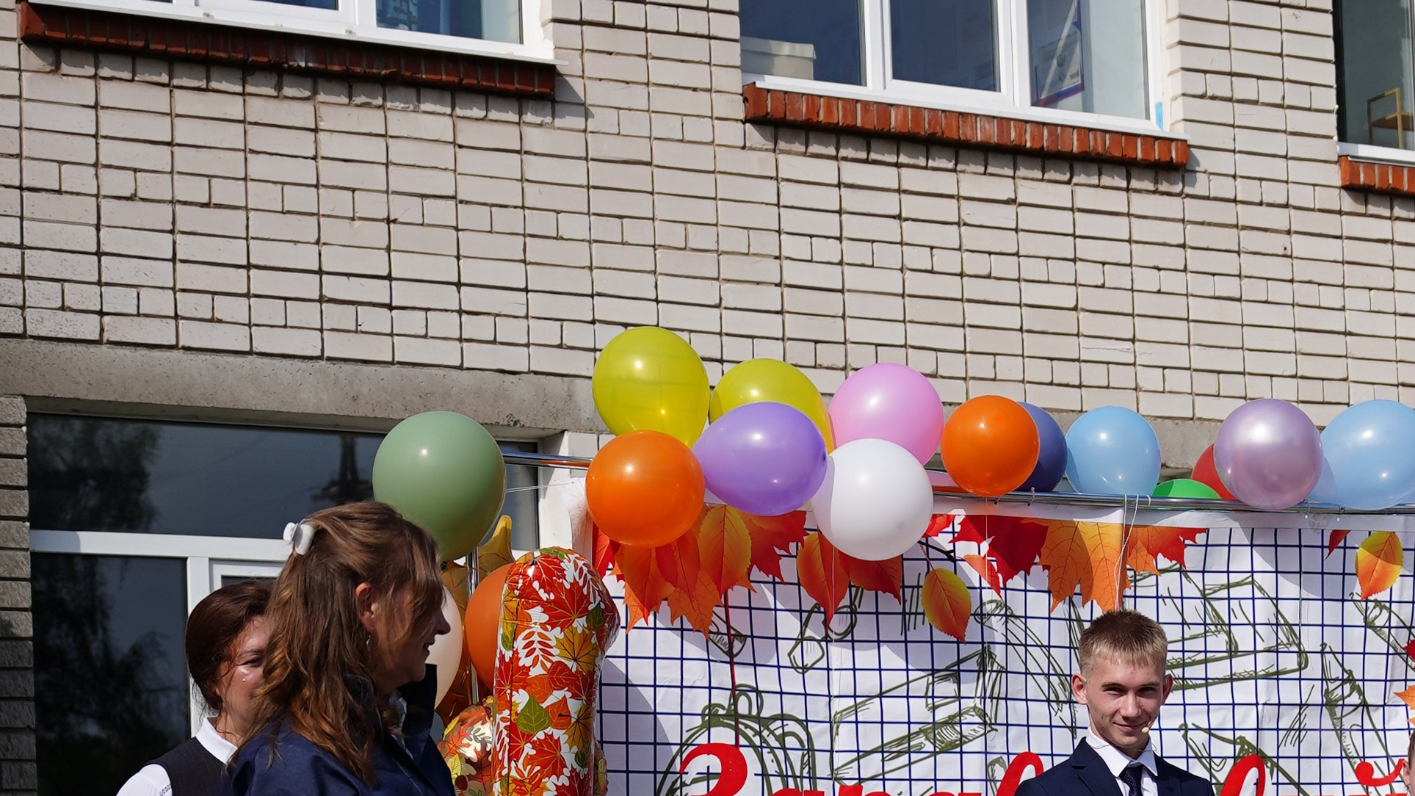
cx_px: 924
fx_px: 3602
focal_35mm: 96
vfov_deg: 12.3
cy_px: 984
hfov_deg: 22.1
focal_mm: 31
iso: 100
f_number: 3.2
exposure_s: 1/2000
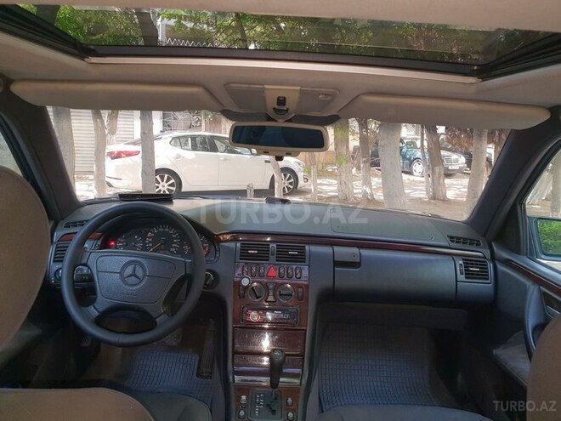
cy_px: 210
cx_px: 280
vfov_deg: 53.1
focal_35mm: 26
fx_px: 421
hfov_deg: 67.3
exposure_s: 1/50
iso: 100
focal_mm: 4.3
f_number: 2.4
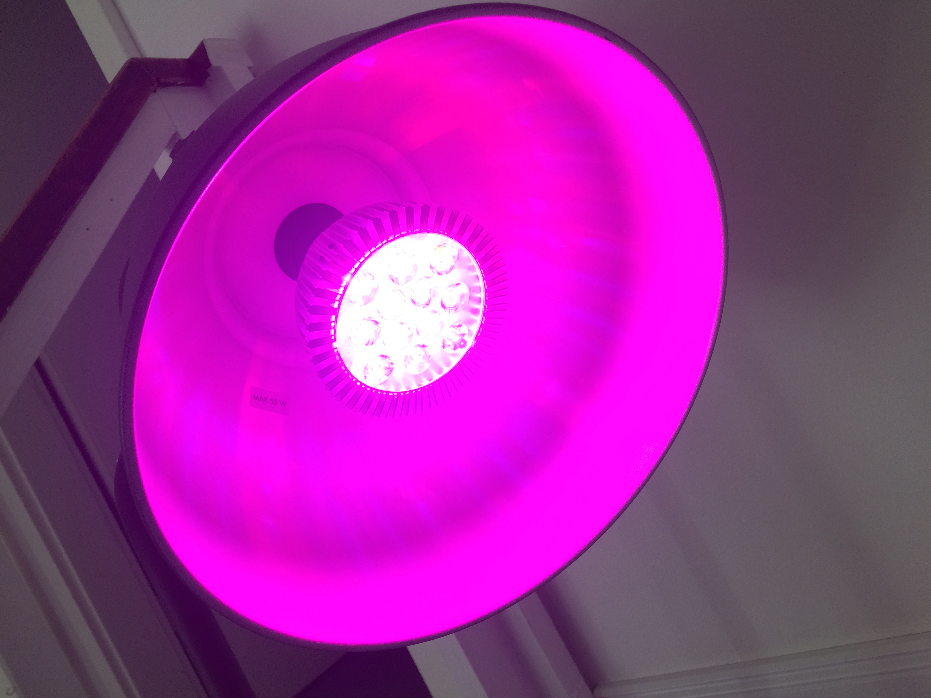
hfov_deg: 61.7
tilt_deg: +2.0
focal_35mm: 29
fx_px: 780
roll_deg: +28.0
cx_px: 466
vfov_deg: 48.2
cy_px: 349
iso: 64
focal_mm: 4.15
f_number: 2.2
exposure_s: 1/100
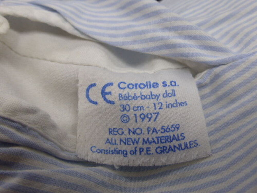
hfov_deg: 58.4
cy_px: 96
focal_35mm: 31
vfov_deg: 45.4
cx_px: 128
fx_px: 230
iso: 160
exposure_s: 1/60
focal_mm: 5.4
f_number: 3.6
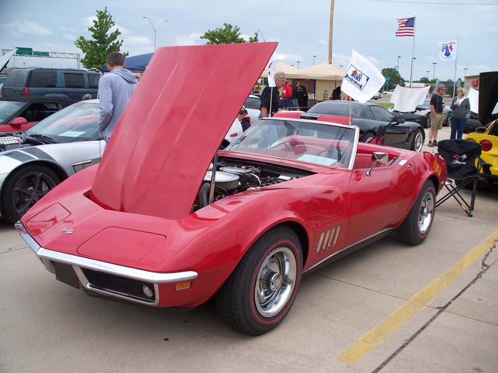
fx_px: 518
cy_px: 186
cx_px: 249
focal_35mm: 36
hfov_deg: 51.4
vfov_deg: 39.7
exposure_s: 1/640
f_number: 2.8
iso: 64
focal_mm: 7.5
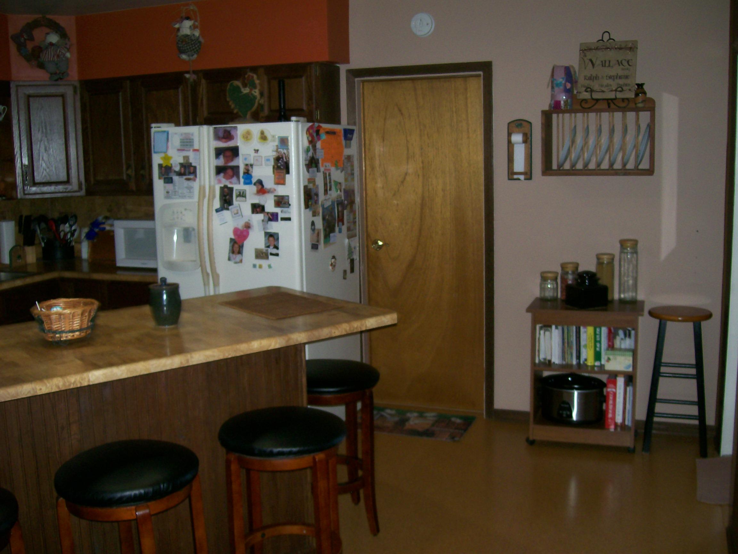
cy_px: 277
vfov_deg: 39.7
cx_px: 369
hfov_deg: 51.4
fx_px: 768
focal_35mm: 36
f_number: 2.7
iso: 80
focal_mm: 6
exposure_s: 1/64
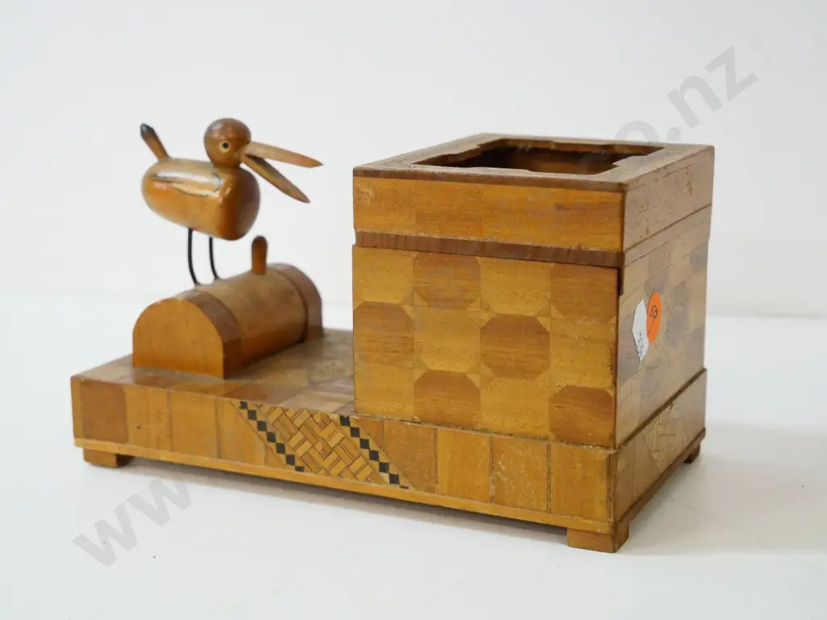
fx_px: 1338
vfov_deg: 26.1
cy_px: 310
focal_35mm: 56
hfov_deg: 34.3
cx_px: 414
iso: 3200
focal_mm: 28
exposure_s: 1/125
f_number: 5
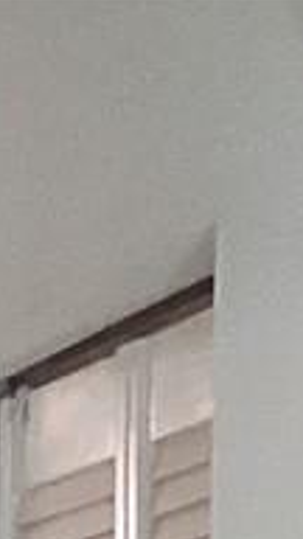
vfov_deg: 6.8
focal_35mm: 282
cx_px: -146
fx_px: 4028
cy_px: 1679
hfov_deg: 4.3
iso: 160
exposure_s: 1/60
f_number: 2.4
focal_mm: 3.3
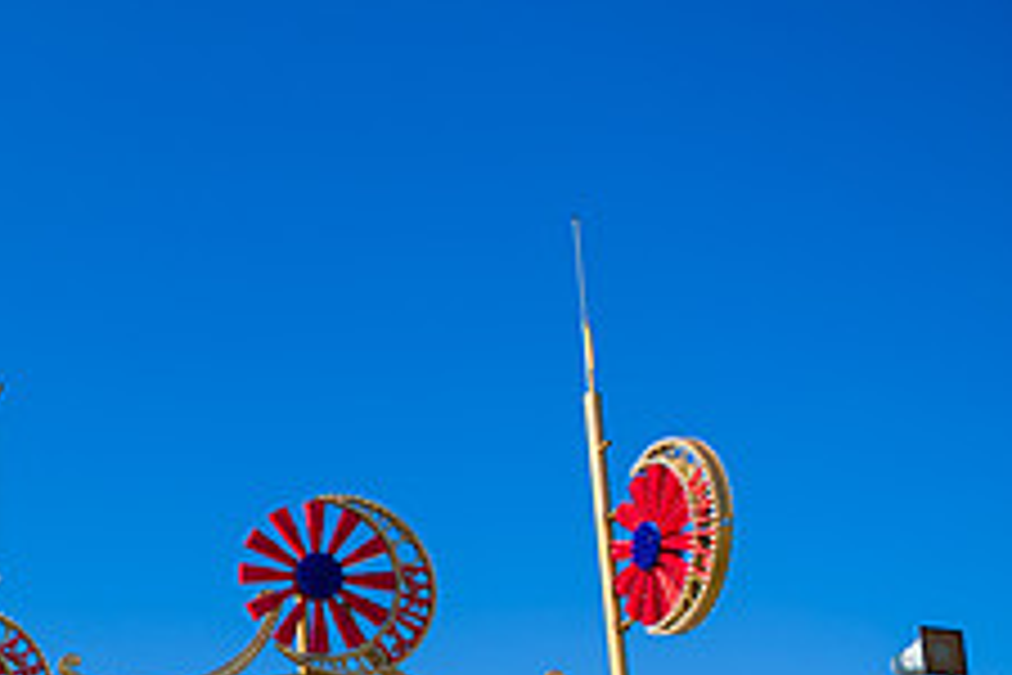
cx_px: -283
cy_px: 700
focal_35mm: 62
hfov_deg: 27.4
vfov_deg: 21.1
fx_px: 1743
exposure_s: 1/1600
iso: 200
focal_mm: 24
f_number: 5
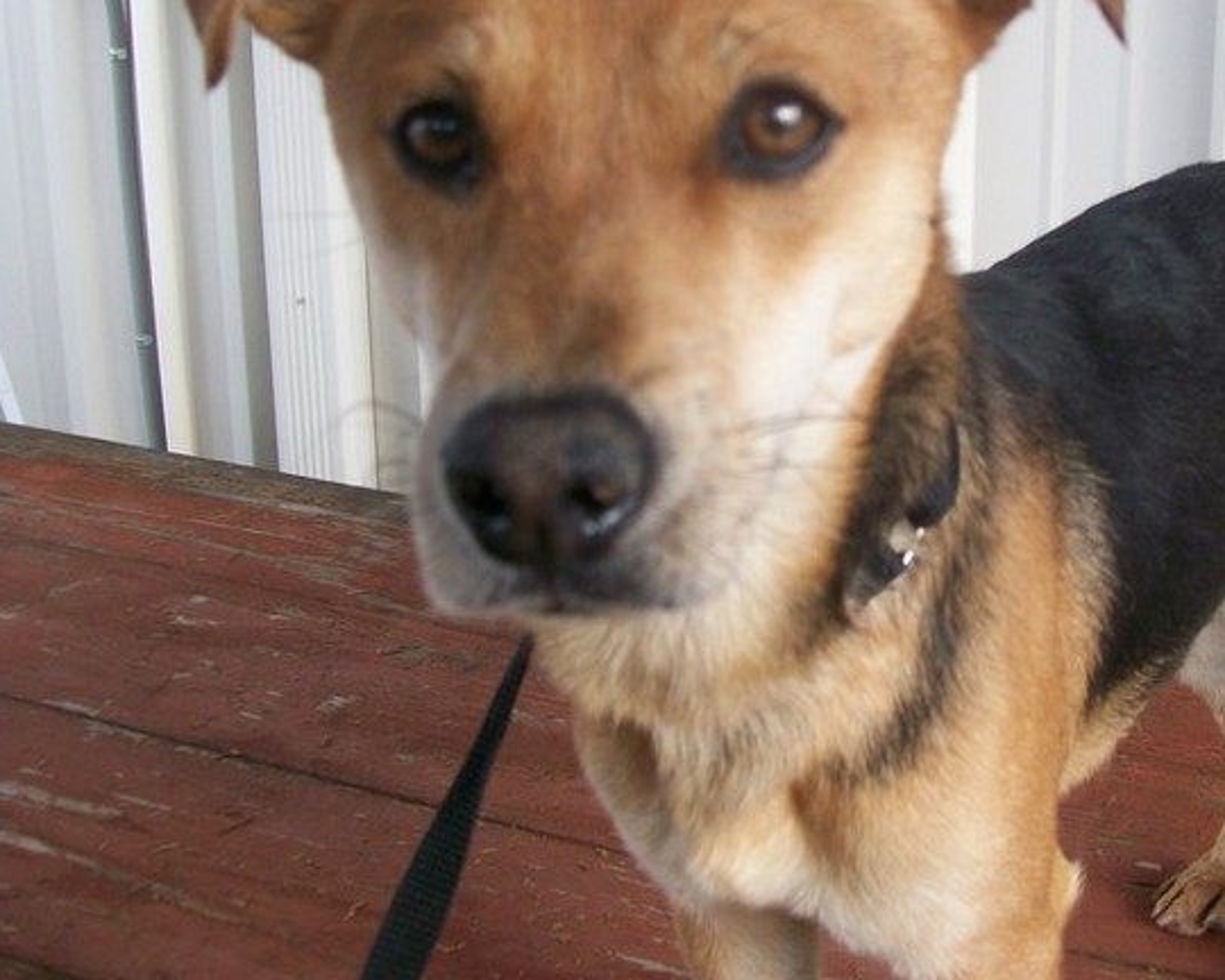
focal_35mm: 50
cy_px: 363
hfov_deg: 36.7
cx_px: 864
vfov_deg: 30.1
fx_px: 1813
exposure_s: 1/251
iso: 80
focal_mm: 6
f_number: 2.7
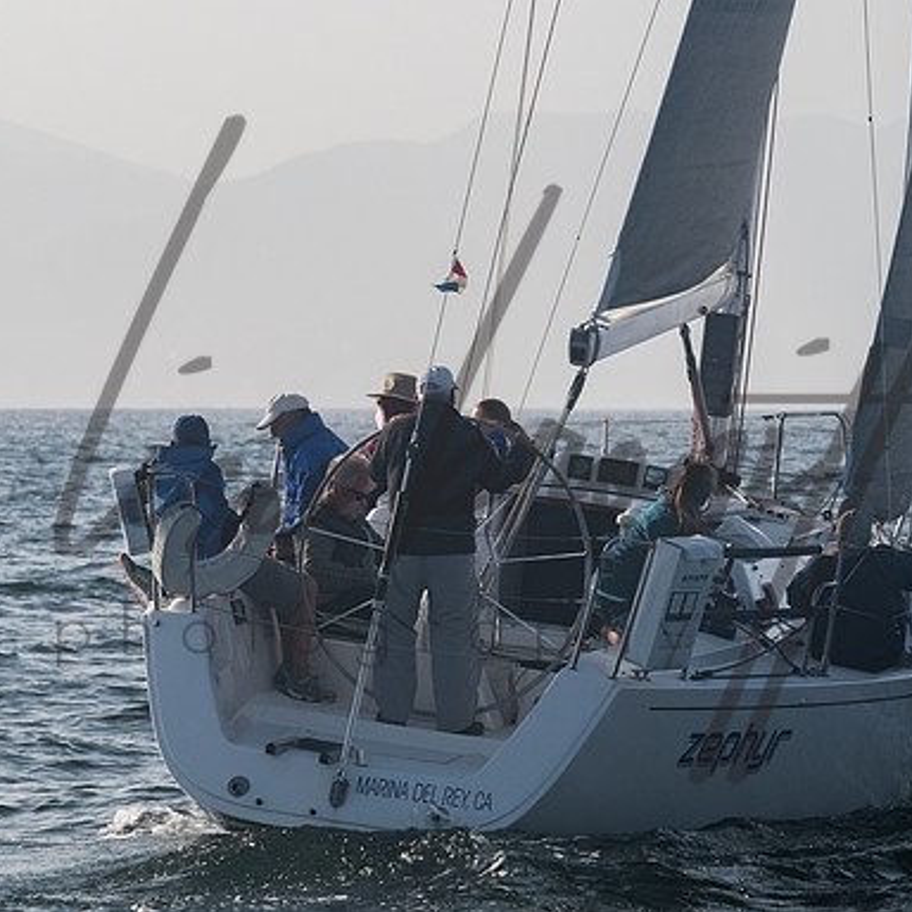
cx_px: 483
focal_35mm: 292
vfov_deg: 6.0
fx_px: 8704
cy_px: 422
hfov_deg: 6.0
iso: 400
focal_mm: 165
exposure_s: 1/800
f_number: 8
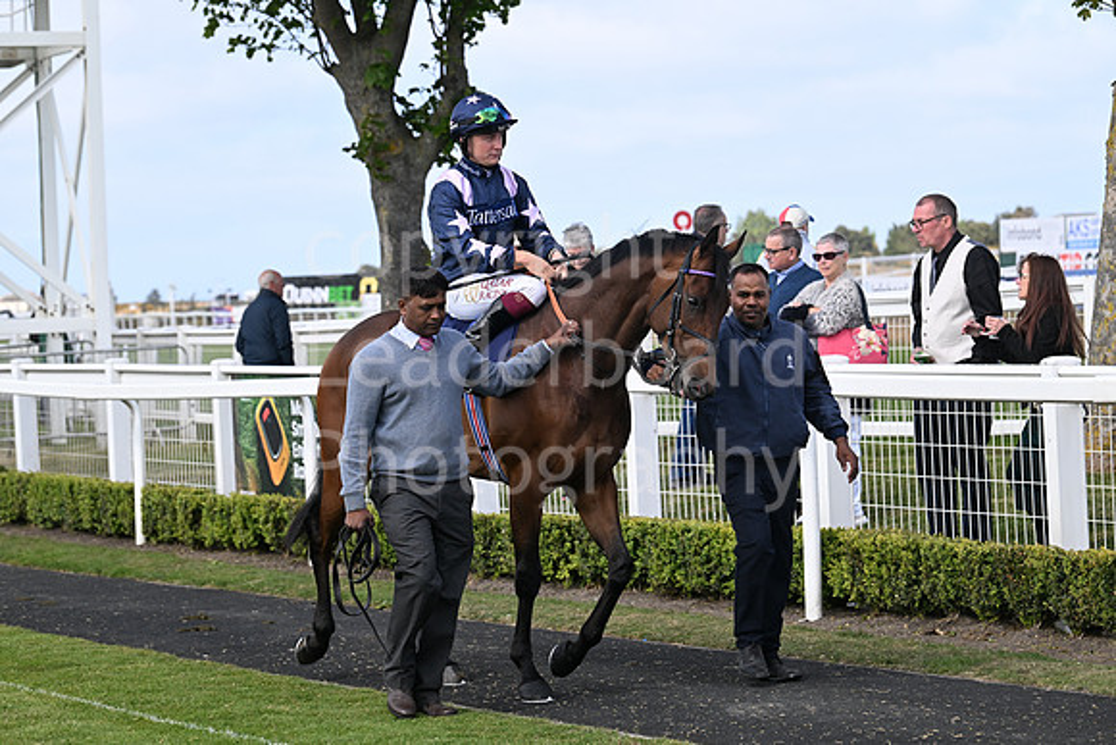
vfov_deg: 11.2
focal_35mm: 122
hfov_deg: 16.8
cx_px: 558
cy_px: 372
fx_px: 3783
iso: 400
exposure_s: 1/800
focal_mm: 122
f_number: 6.3
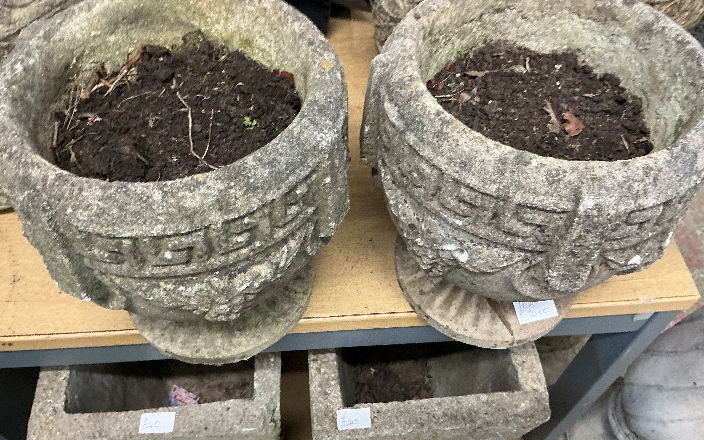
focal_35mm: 31
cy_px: 207
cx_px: 351
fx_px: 595
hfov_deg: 61.2
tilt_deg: -52.6
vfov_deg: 40.6
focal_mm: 3
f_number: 1.8
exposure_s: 1/50
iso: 160
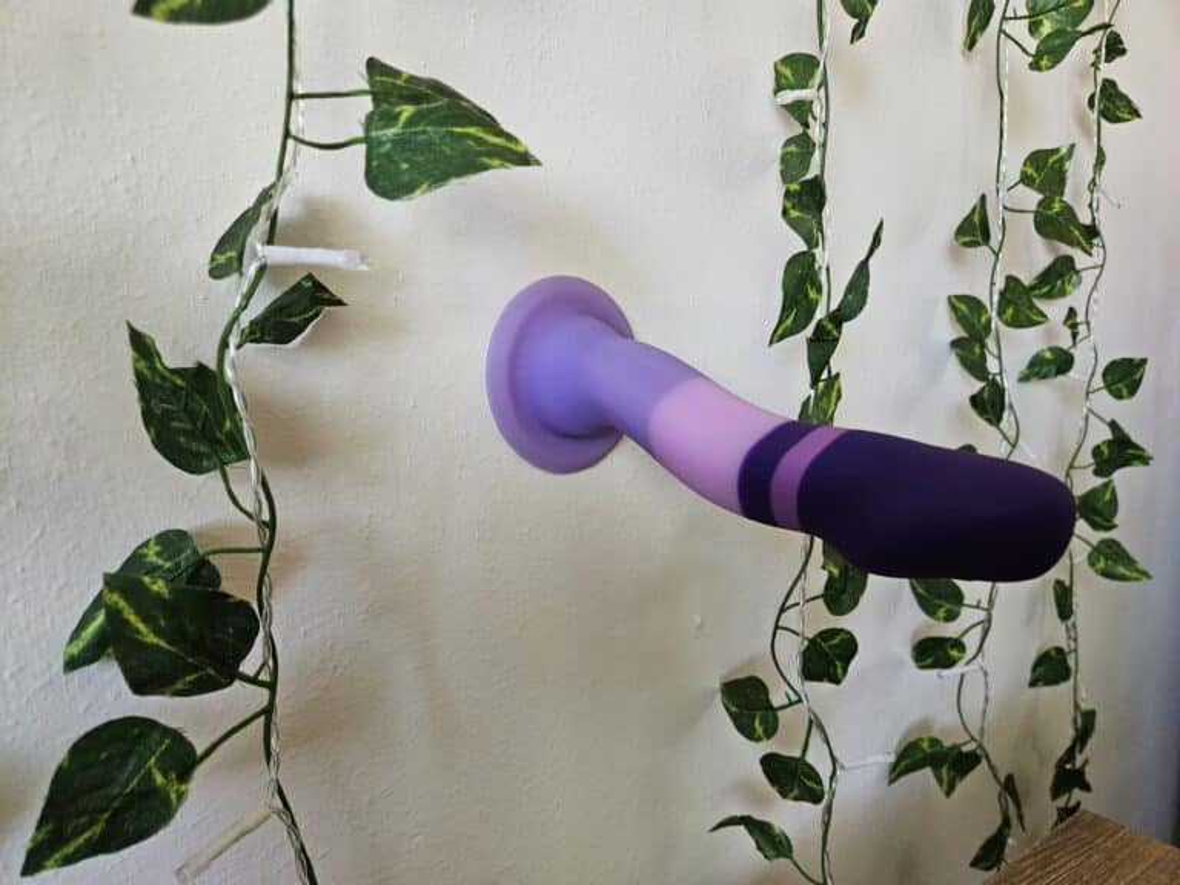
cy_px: 442
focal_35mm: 23
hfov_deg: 73.9
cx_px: 590
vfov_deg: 58.9
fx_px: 784
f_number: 1.8
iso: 640
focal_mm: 5.4
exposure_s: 1/120
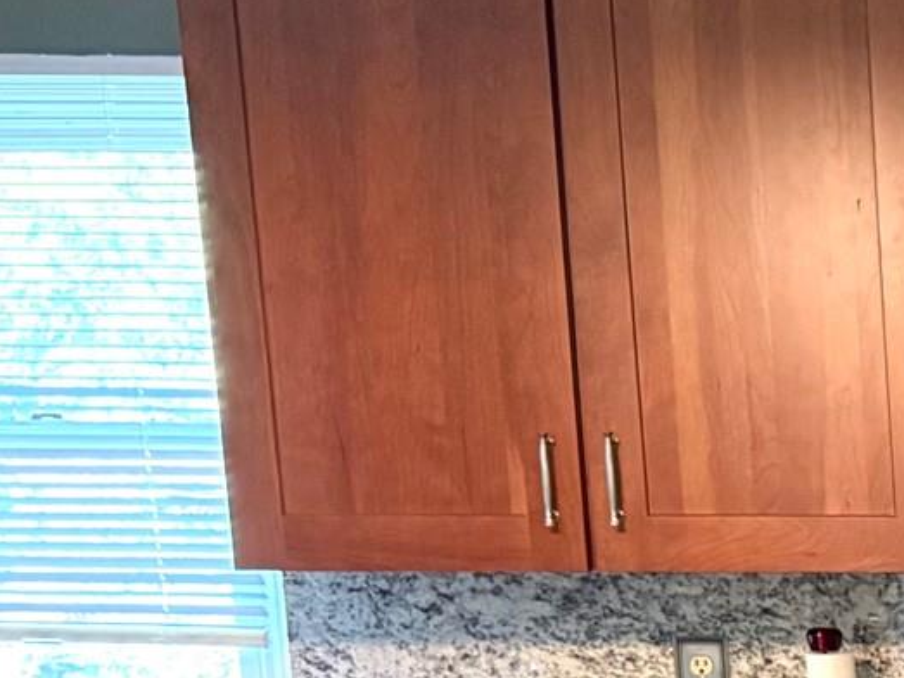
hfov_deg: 18.5
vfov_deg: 14.6
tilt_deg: -12.4
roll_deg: +0.5
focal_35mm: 94
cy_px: 1014
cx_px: 1352
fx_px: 2454
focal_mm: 6.76
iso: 640
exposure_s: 1/60
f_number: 1.78
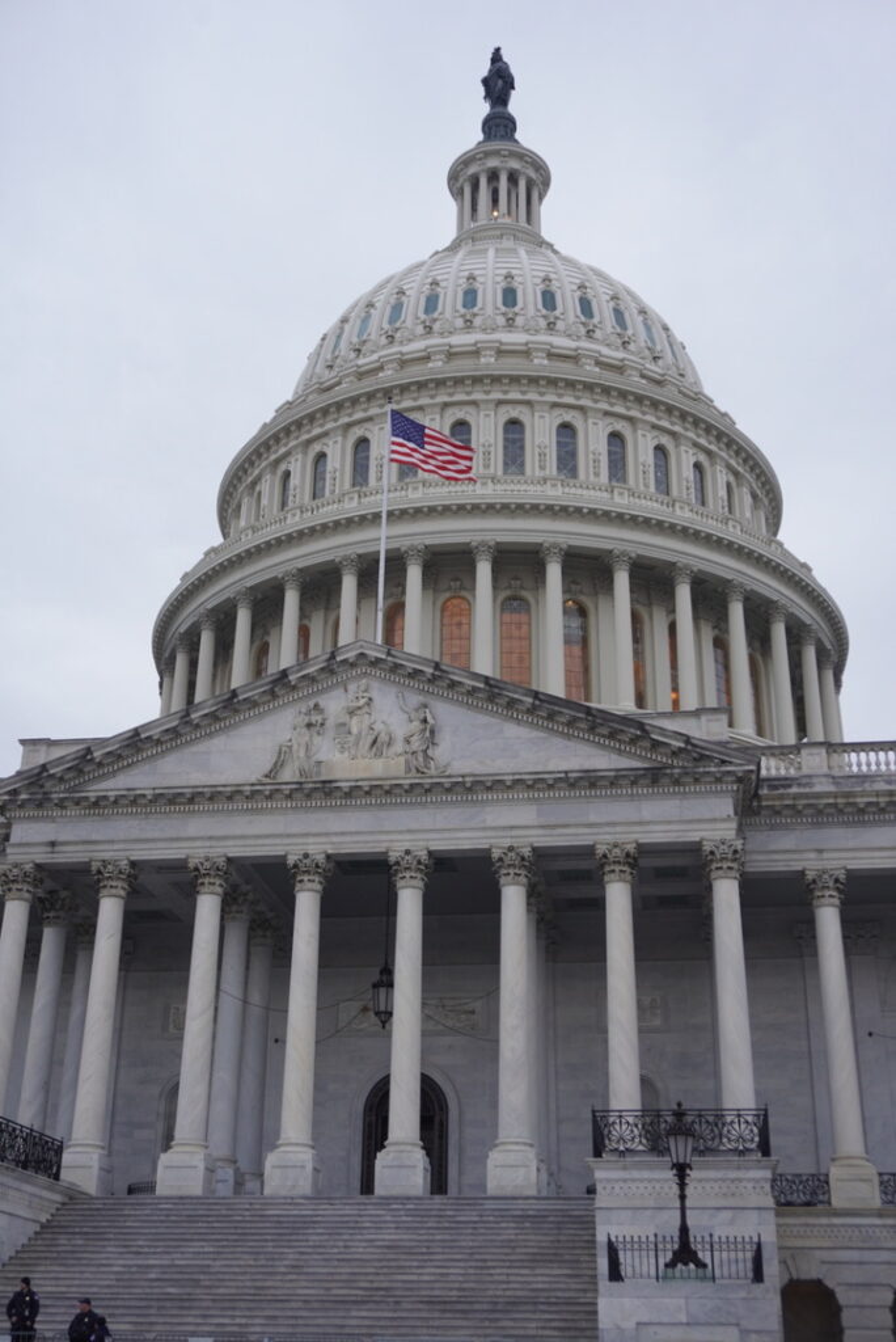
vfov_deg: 47.9
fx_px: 1510
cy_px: 671
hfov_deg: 33.1
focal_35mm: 40
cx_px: 448
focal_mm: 27
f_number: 4.5
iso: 160
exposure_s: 1/60
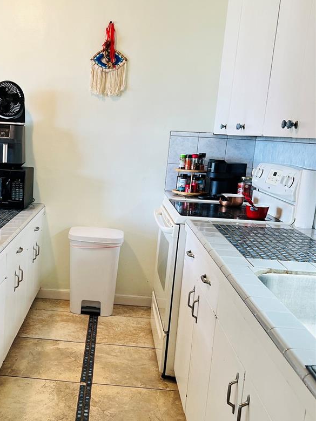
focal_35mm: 40
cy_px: 235
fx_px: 487
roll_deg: -3.1
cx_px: 73
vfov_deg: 46.7
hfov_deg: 35.1
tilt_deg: -12.5
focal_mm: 5.7
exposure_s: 1/120
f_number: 1.5
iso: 100
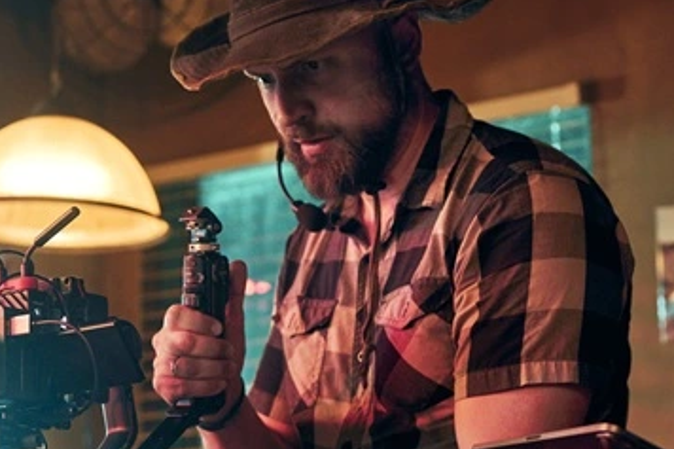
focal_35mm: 111
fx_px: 2077
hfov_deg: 18.4
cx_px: 445
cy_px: 252
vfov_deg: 12.3
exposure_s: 1/20
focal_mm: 47
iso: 800
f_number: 2.8
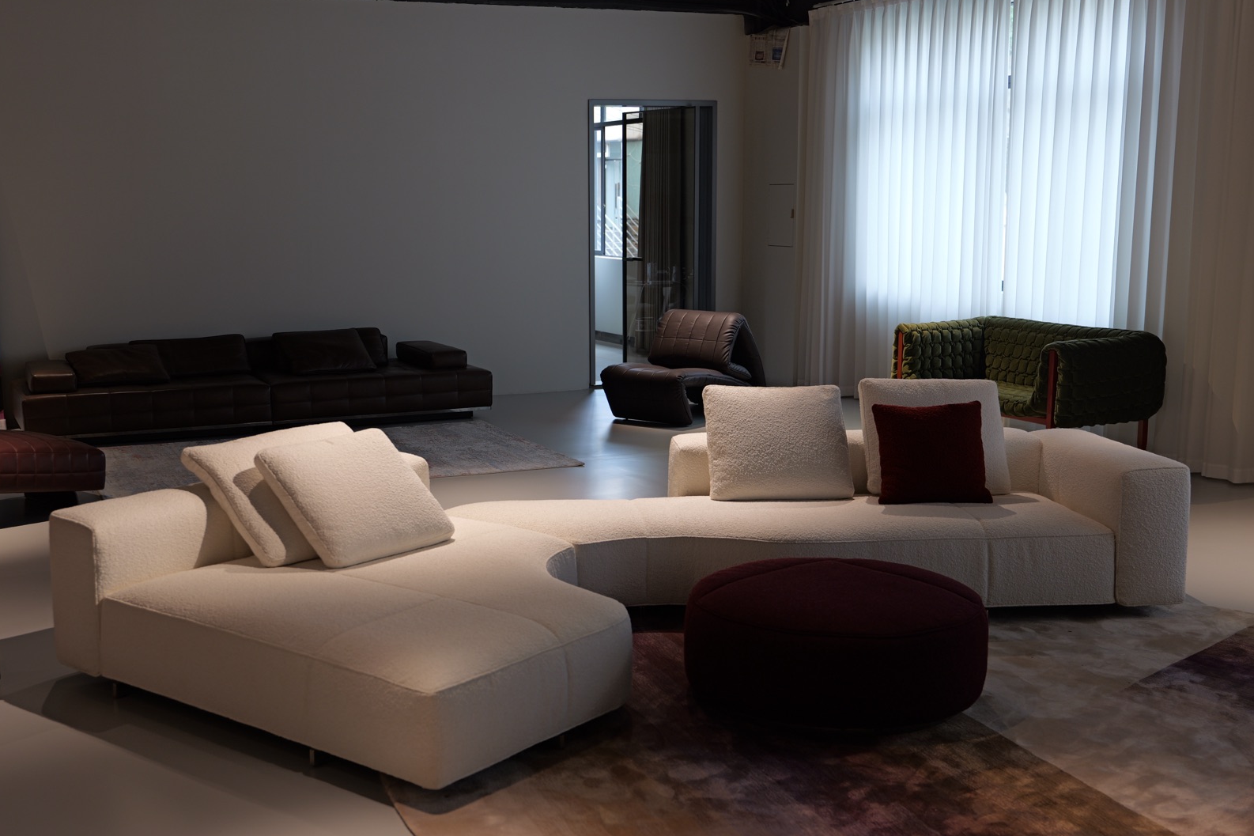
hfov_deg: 46.3
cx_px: 553
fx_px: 1463
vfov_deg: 31.9
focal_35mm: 42
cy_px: 463
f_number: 3.2
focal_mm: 37
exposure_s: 1/40
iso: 160
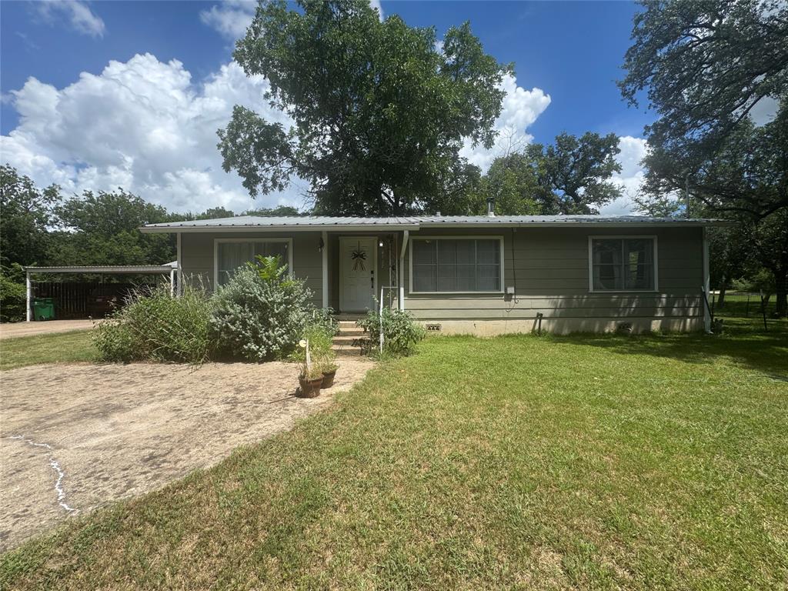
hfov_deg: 102.1
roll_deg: +0.0
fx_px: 319
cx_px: 394
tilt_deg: +0.4
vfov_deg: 85.7
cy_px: 296
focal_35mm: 14
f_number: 2.2
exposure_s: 1/1536
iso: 50
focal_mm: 2.22
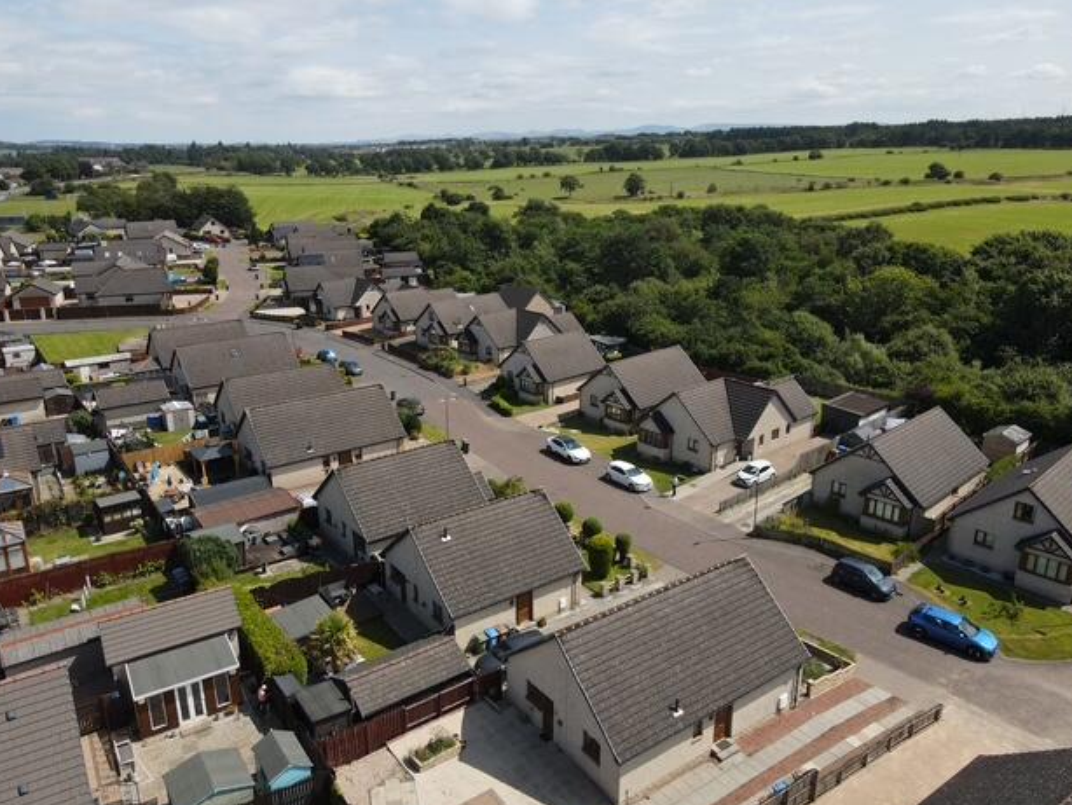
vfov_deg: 54.9
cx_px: 539
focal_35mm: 25
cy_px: 405
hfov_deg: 69.4
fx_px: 775
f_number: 2.8
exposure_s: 1/725
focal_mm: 4.5
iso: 100
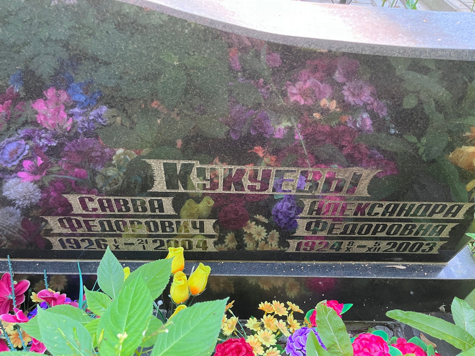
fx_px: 357
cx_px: 238
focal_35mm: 26
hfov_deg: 67.3
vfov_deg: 53.1
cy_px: 178
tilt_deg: -48.1
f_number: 1.6
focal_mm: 5.1
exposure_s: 1/60
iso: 160
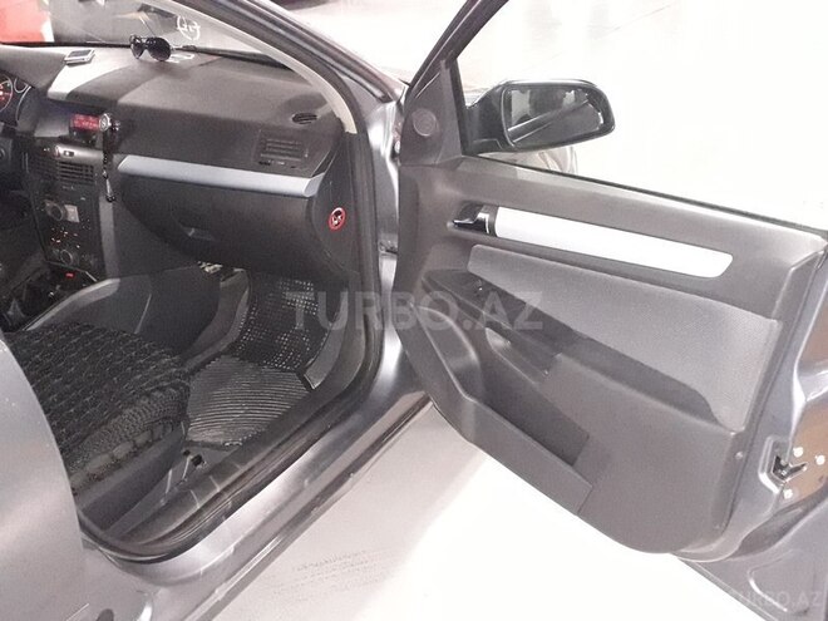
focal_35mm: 27
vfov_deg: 51.4
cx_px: 414
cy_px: 310
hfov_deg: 65.3
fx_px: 646
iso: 800
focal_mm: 3.6
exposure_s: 1/20
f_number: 1.9
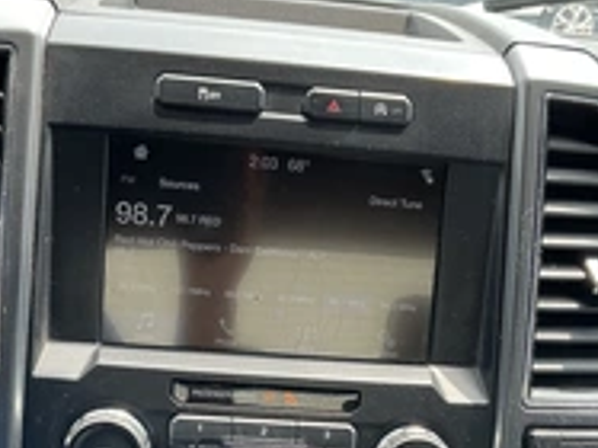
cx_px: 317
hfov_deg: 32.2
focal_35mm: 60
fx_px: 1036
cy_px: 378
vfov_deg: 23.9
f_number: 1.8
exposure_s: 1/122
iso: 25
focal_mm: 3
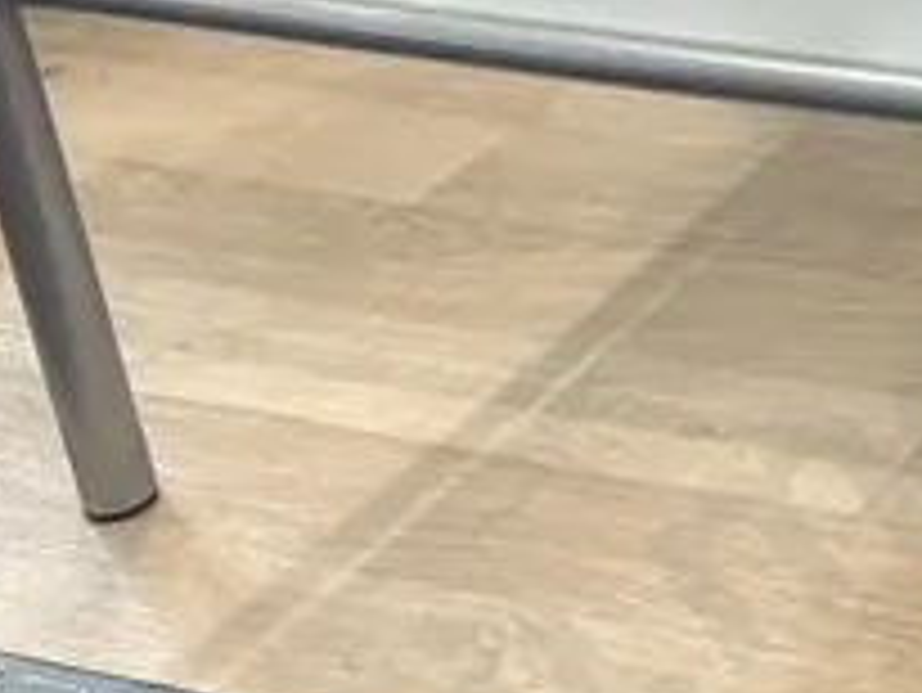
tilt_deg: -23.3
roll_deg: +1.5
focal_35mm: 120
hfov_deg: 13.9
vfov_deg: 11.9
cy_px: -256
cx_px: 1840
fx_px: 3198
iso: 200
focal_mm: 6.86
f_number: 1.78
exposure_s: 1/50
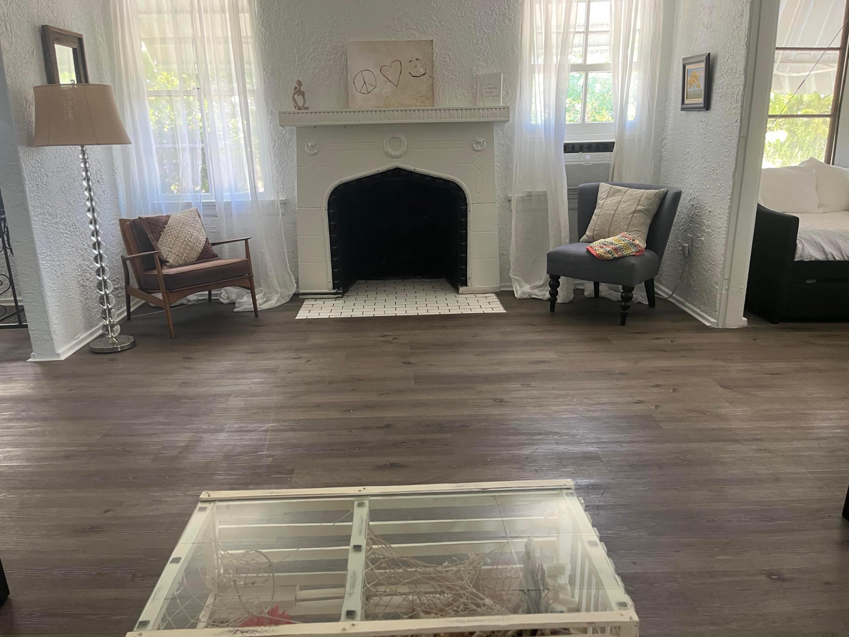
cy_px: 318
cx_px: 424
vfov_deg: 53.1
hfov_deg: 67.3
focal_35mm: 26
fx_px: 638
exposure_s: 1/60
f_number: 1.6
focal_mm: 5.1
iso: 160
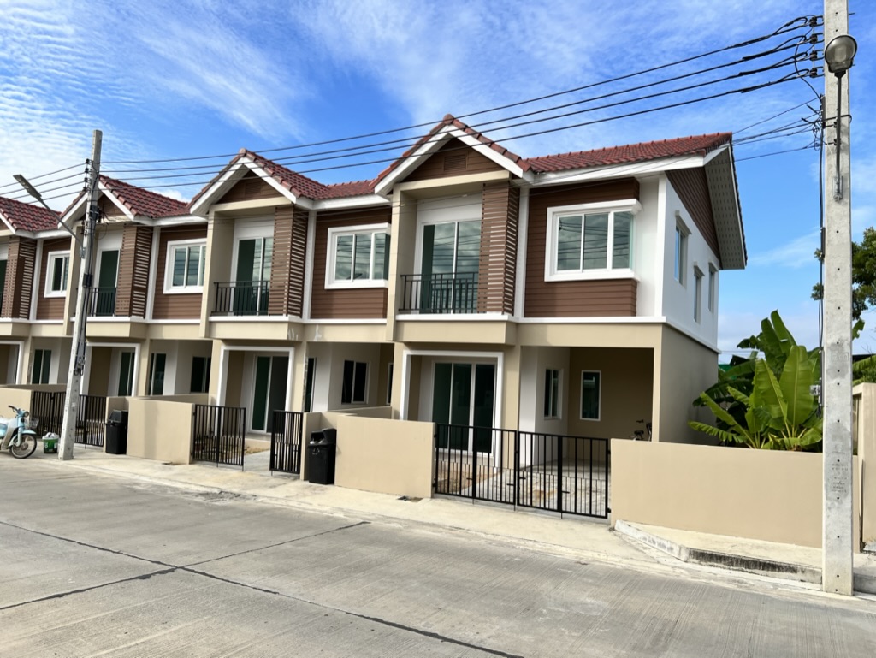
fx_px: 658
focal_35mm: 26
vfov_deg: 53.1
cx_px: 438
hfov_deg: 67.3
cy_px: 329
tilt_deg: +4.9
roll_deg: -3.3
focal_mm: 5.7
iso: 50
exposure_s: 1/4115
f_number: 1.5
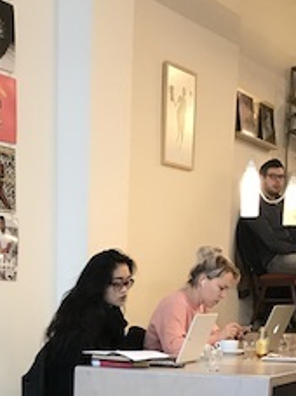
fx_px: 844
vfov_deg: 23.8
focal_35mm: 74
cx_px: 9
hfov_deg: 19.4
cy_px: 487
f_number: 1.8
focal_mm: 3.99
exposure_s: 1/17
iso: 50
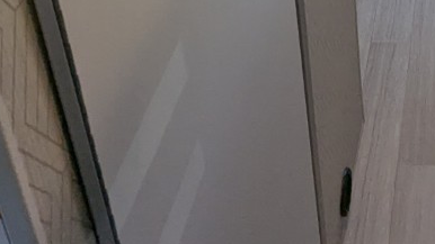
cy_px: -314
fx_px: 727
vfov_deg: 14.2
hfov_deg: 30.4
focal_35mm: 63
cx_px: 460
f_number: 2.2
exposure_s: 1/176
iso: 44
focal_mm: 2.35
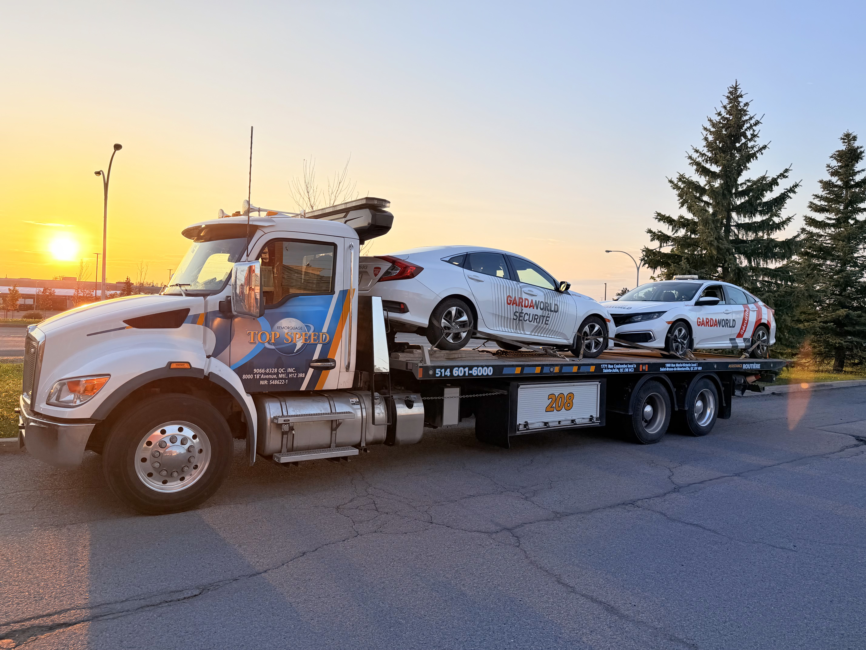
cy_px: 325
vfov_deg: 56.8
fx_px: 600
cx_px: 433
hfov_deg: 71.6
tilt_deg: -0.7
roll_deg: -1.6
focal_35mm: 24
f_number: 1.78
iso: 80
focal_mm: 6.76
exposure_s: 1/1855
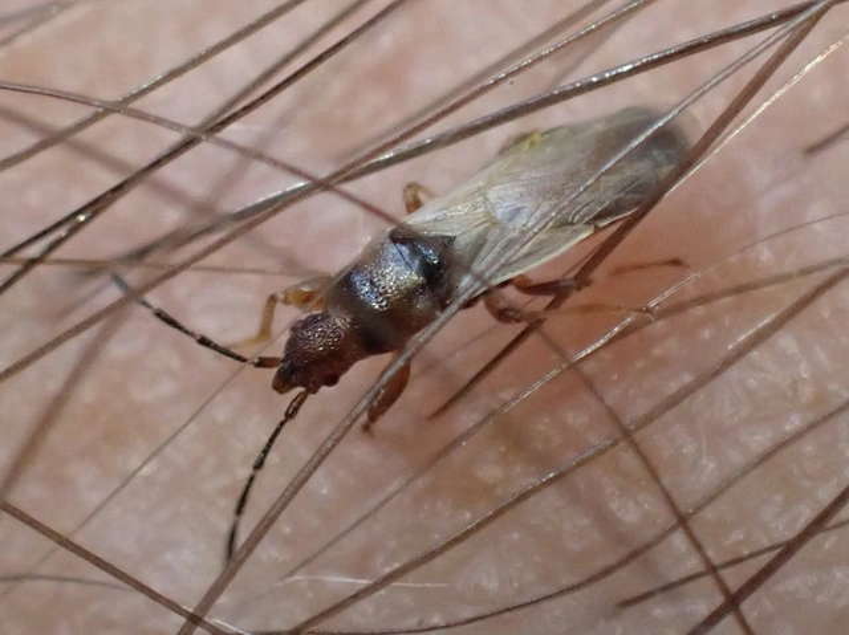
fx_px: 2451
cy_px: 318
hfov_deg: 19.7
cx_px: 424
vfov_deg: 14.8
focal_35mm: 100
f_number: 4.9
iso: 500
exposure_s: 1/250
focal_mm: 18
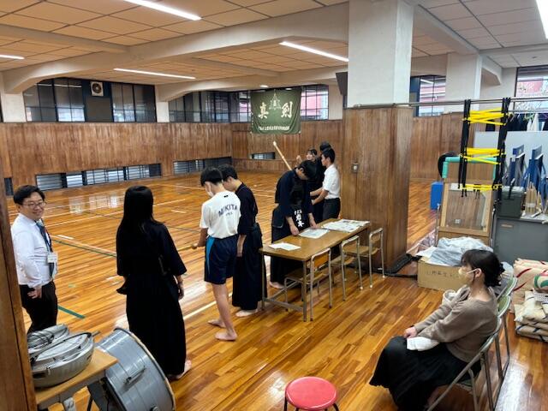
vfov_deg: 53.1
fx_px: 412
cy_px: 206
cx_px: 274
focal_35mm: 26
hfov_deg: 67.3
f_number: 1.6
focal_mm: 6
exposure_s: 1/60
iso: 125
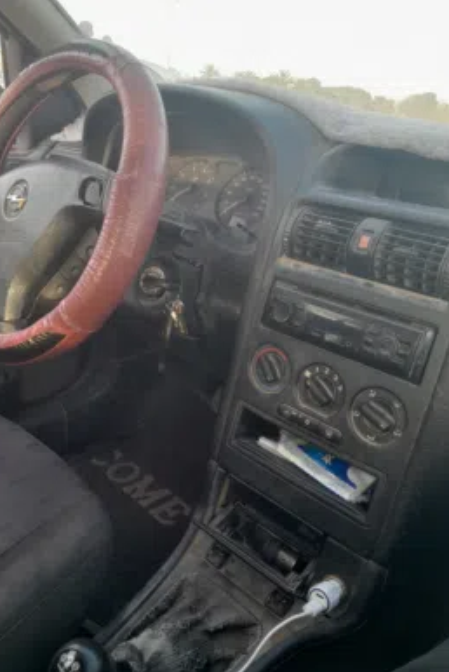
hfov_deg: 46.4
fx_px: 523
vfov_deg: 65.4
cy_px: 341
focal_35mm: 28
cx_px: 197
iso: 80
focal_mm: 3.98
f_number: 1.8
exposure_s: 1/50
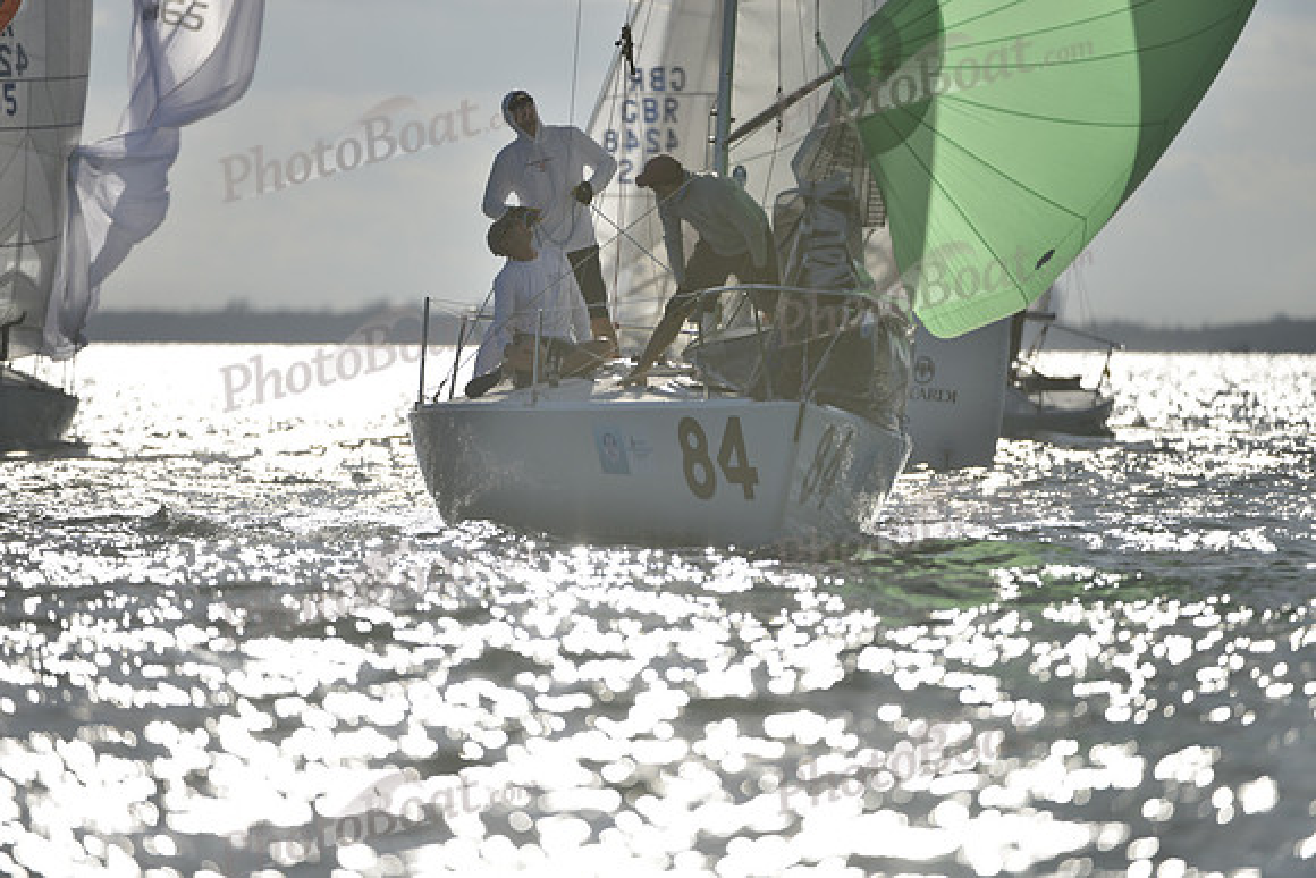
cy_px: 439
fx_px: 14625
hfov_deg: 5.2
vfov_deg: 3.4
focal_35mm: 400
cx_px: 658
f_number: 4
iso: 200
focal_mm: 400
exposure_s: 1/6400
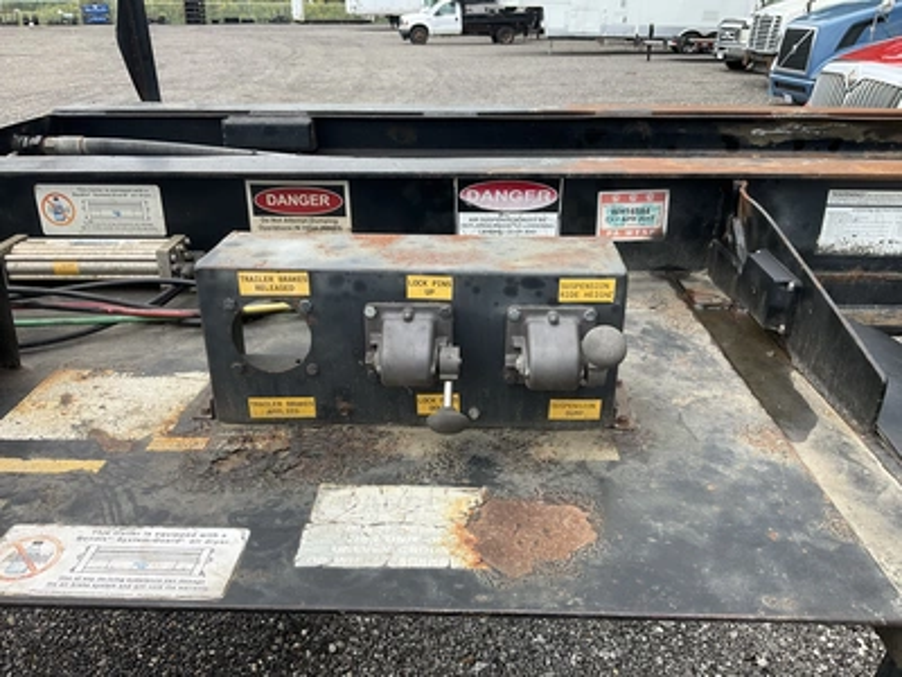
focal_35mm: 29
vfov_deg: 48.2
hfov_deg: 61.7
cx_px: 451
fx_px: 756
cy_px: 338
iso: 25
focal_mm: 3
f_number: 1.8
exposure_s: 1/749
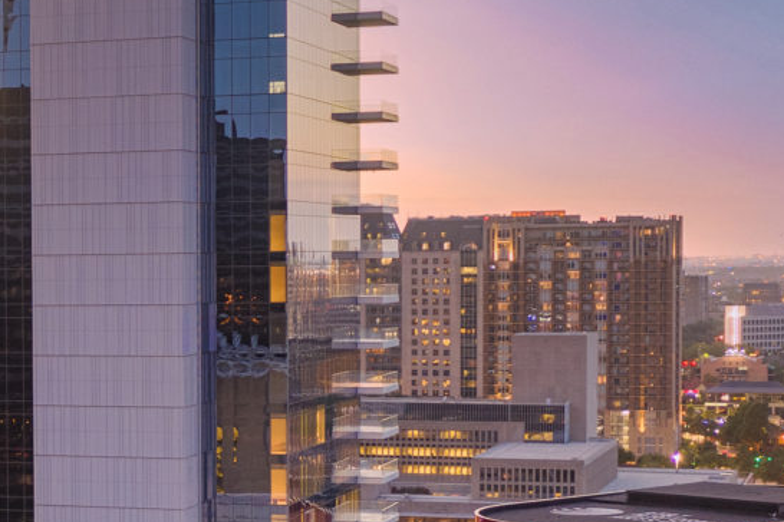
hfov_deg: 18.3
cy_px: 396
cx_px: -208
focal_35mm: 105
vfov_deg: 13.0
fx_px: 2286
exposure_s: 1/3
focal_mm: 10.26
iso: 100
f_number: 2.8
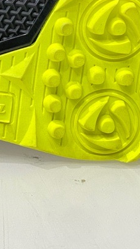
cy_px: 51
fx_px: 593
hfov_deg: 12.6
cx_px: -83
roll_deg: +2.6
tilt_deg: -12.5
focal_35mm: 90
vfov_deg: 23.3
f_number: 1.8
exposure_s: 1/50
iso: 64
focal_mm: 4.25
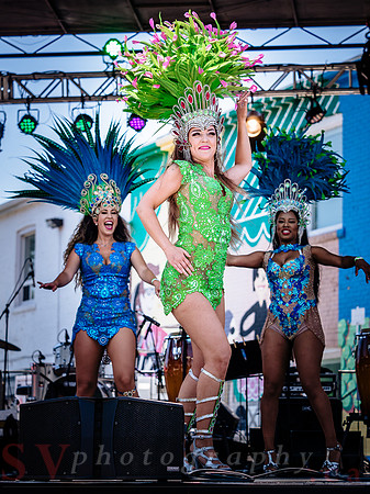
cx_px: 185
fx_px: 1626
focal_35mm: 114
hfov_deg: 13.0
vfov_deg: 17.3
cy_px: 247
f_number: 2.8
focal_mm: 57
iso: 200
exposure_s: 1/1600
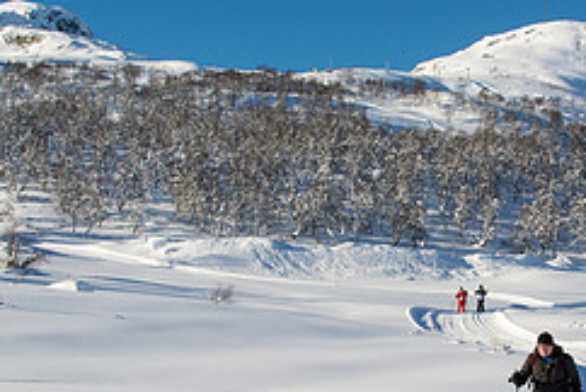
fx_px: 1092
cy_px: 304
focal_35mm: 67
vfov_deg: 20.2
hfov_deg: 29.5
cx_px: 443
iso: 100
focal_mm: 28
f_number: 10
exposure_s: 1/500
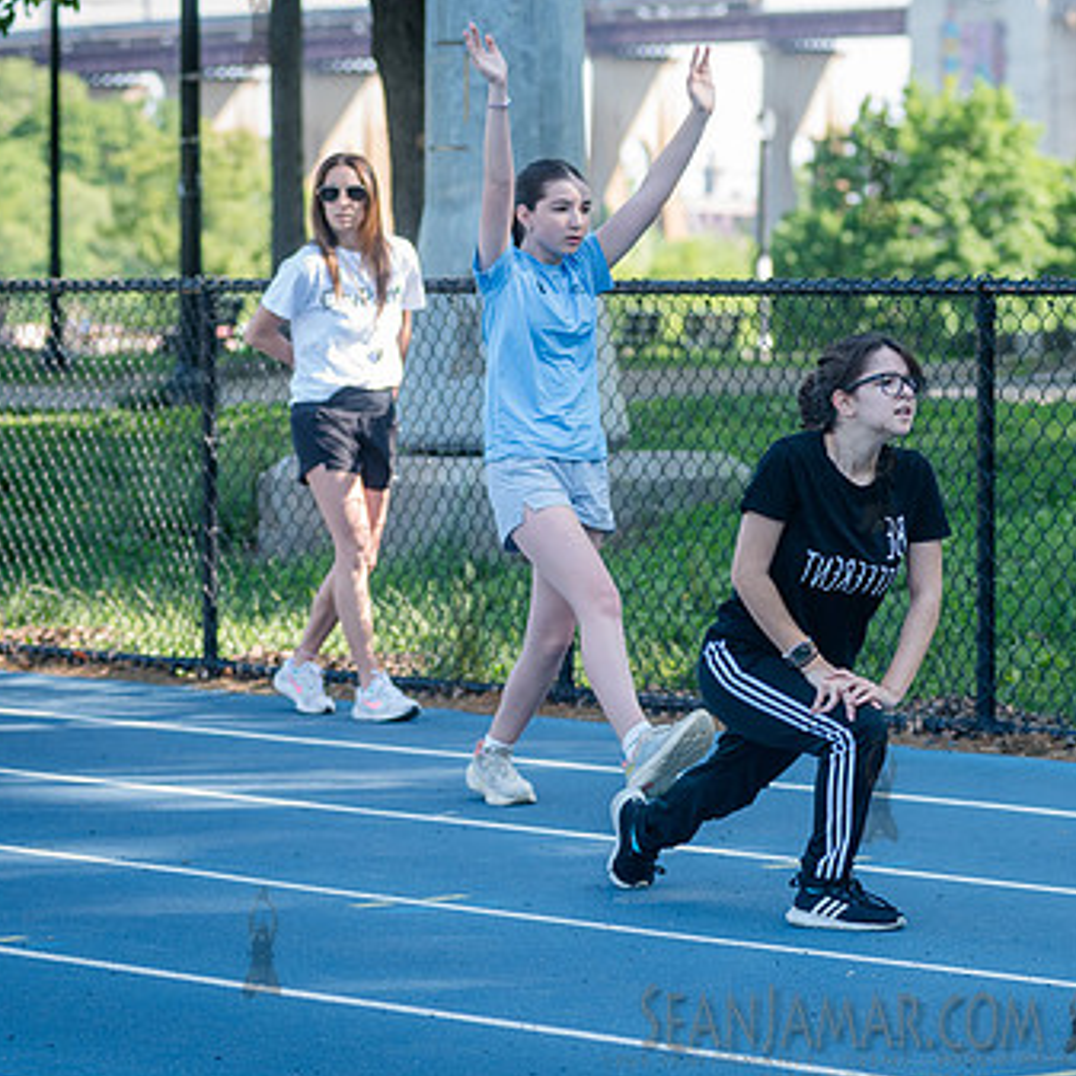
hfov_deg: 9.9
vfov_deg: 9.9
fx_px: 6225
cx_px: 796
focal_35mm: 177
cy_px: 542
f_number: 4
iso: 400
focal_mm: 100
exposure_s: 1/500
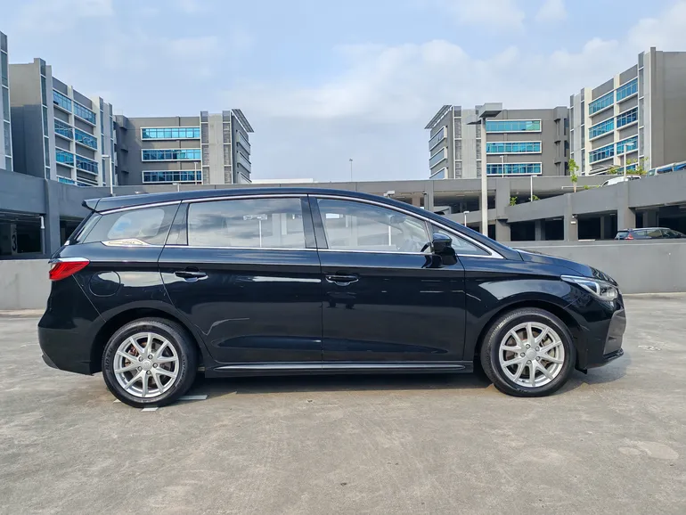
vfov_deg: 51.4
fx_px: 535
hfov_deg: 65.3
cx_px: 343
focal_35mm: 27
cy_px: 258
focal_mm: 5.52
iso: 50
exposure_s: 1/1200
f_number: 1.95
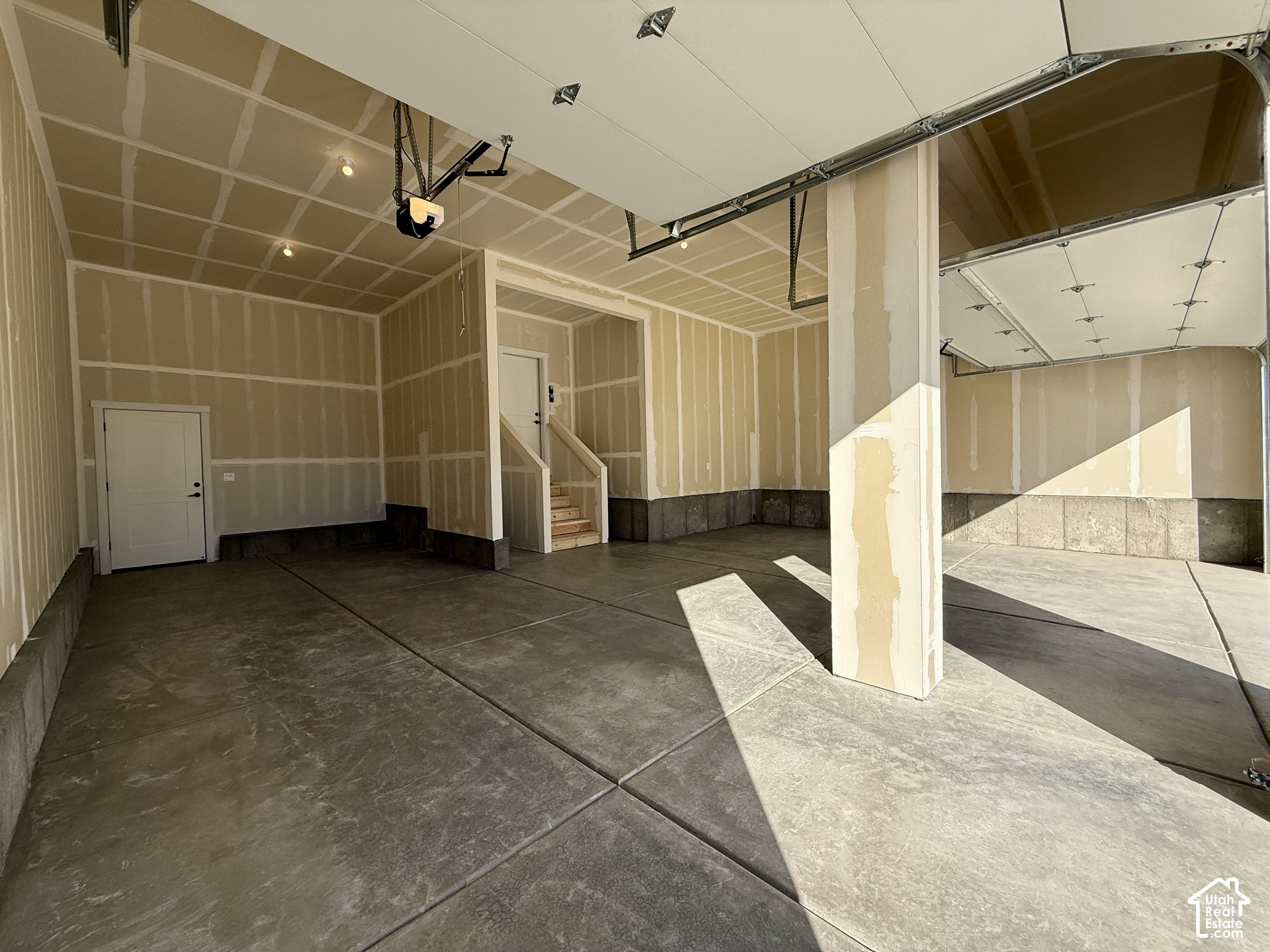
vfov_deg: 85.7
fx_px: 514
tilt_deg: -0.9
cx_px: 635
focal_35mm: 14
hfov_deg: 102.1
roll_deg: +1.2
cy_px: 476
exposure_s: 1/1145
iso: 64
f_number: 2.2
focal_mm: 2.22
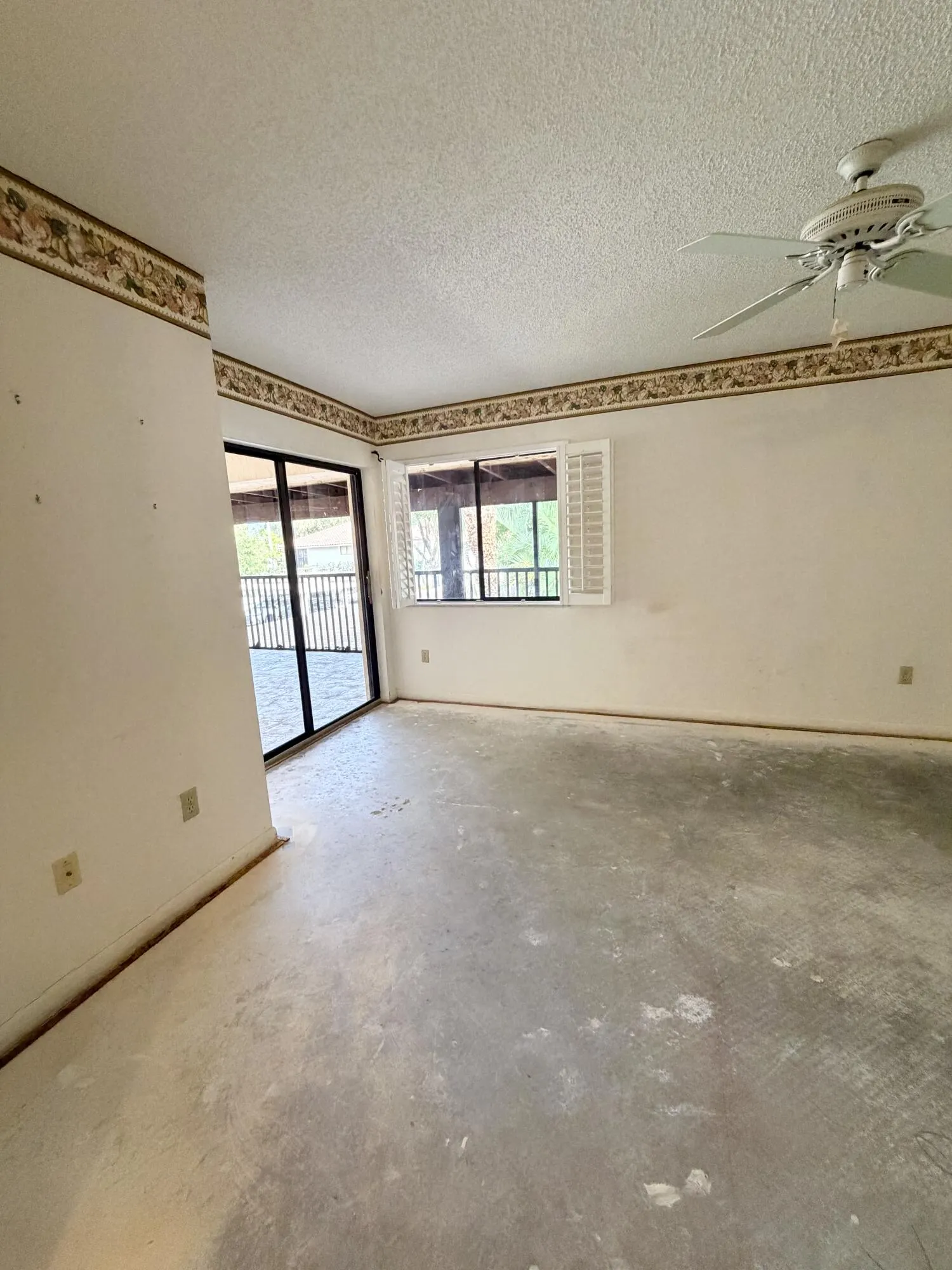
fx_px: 513
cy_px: 635
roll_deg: +2.1
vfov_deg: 102.1
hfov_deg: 85.7
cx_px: 476
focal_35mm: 14
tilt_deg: -9.7
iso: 400
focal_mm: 2.22
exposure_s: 1/60
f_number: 2.2
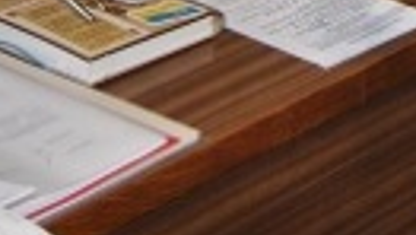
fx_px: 2032
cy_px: -279
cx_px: 295
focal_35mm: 184
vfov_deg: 6.4
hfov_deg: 11.7
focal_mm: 24
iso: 200
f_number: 3.8
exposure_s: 1/60
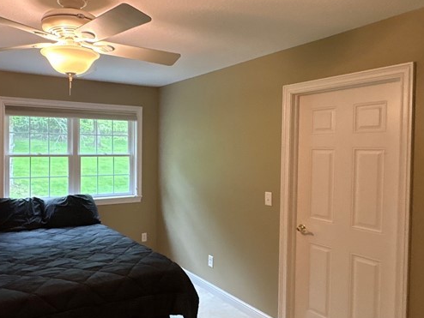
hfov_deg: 60.6
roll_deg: -0.5
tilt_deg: -1.6
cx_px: 153
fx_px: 355
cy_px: 157
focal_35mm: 29
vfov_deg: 48.3
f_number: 2.2
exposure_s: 1/60
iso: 500
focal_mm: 2.22
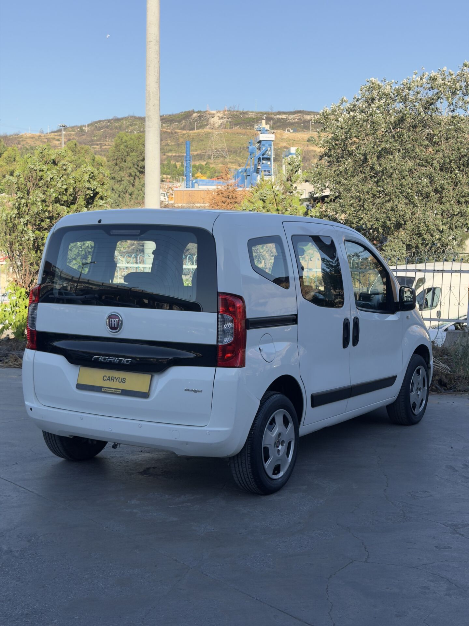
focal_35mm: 48
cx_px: 234
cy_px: 313
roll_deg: -0.1
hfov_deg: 30.3
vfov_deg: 39.7
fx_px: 867
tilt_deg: -4.8
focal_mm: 6.76
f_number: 1.78
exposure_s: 1/2494
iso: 64
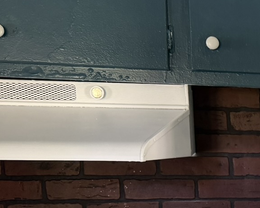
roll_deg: -0.1
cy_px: 248
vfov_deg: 17.6
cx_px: 411
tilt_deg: -8.7
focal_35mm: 83
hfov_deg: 19.5
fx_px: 638
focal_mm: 6.76
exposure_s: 1/62
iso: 200
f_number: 1.78
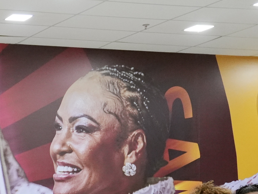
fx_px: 820
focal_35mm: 110
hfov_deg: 15.8
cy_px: 229
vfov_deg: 13.1
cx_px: -175
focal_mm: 32
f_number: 2.8
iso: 4000
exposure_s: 1/500
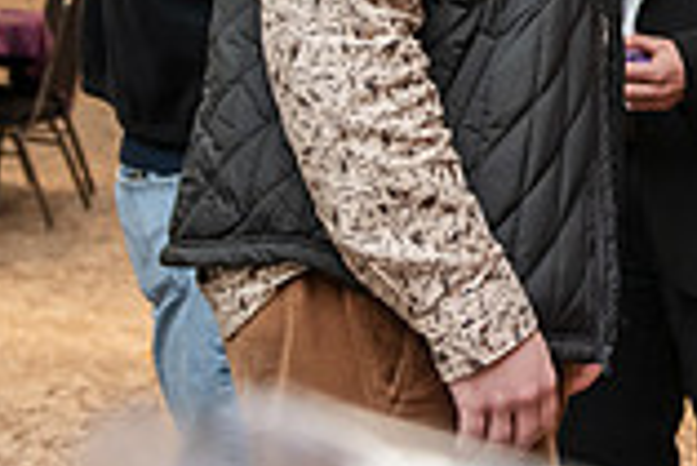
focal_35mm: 129
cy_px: -131
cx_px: 879
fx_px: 2500
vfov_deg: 10.4
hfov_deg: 15.2
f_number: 3.5
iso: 1600
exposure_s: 1/160
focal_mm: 35
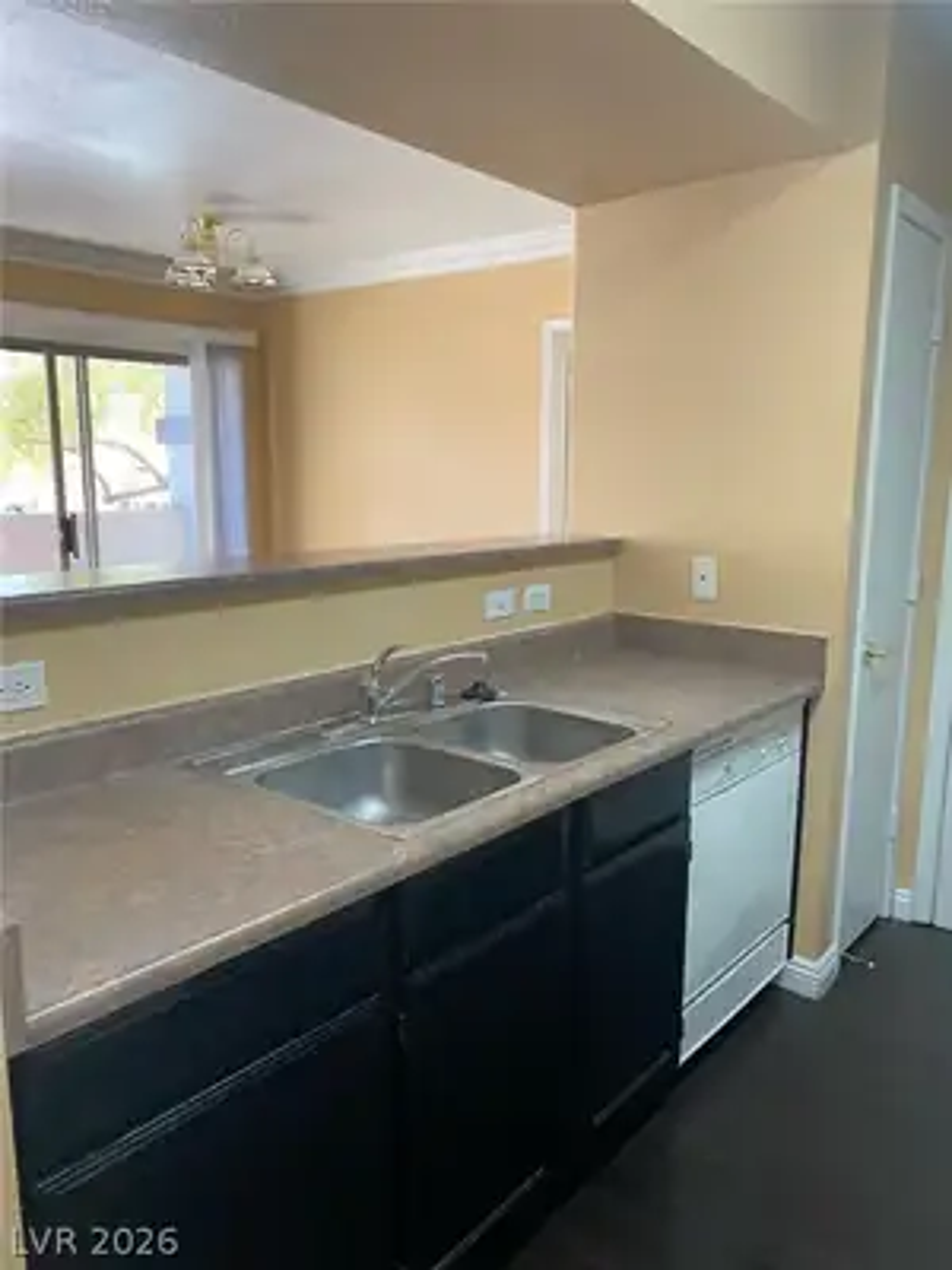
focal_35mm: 26
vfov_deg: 67.3
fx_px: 953
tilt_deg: -8.4
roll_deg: +0.0
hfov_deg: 53.1
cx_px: 476
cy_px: 635
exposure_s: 1/60
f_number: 1.8
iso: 100
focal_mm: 4.25
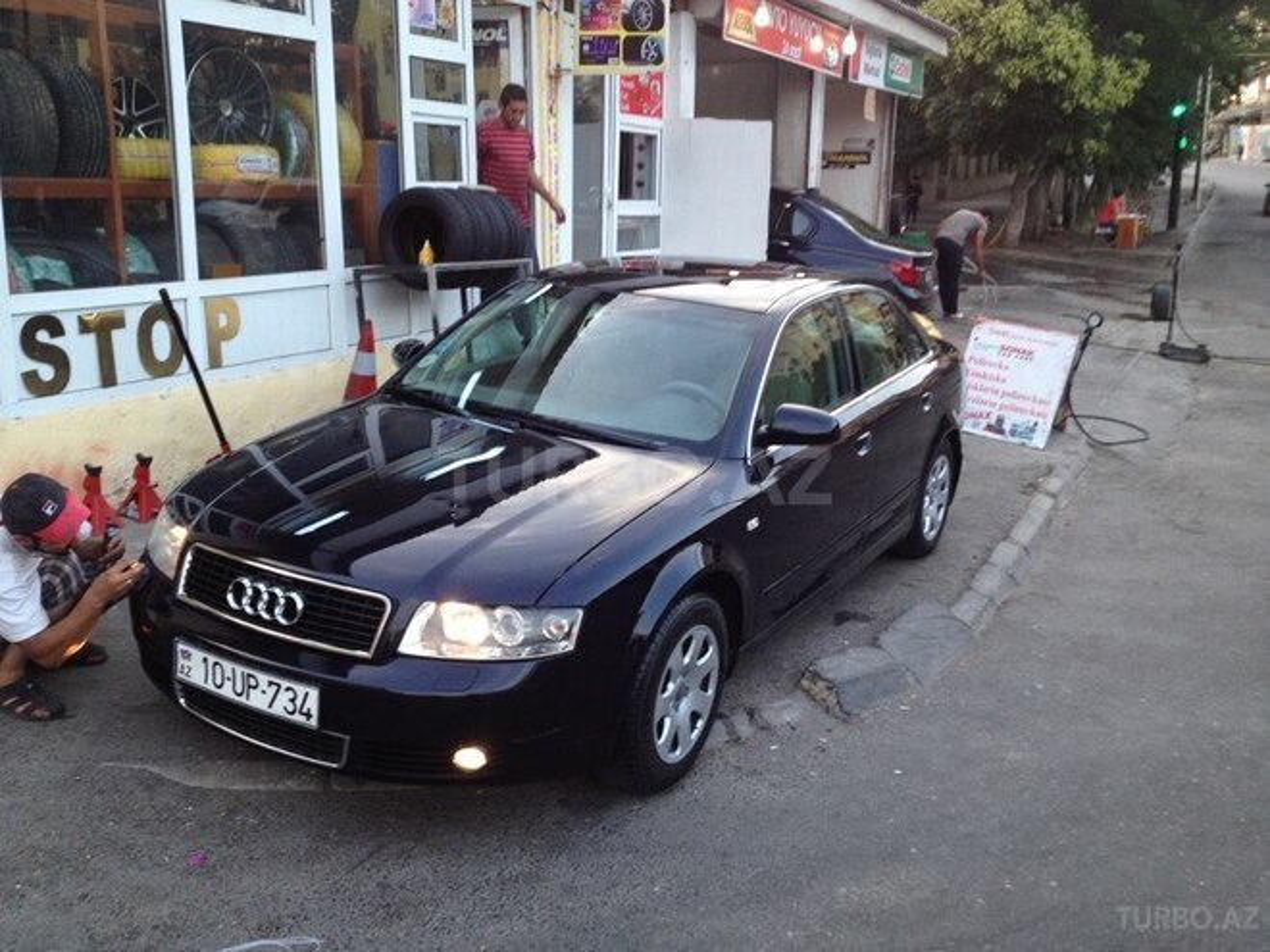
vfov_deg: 40.7
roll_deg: +2.1
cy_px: 476
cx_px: 635
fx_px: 1284
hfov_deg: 52.6
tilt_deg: -12.5
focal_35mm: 35
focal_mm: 4.28
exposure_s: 1/120
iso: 80
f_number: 2.4
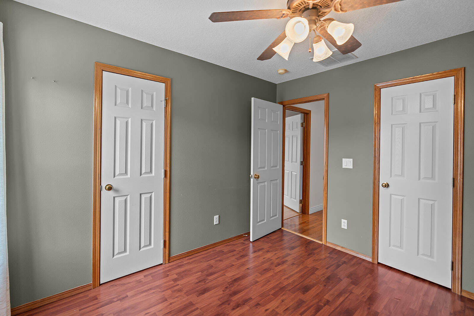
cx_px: 237
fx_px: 211
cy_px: 158
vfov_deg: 73.8
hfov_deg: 96.7
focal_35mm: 16
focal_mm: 16
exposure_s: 1/50
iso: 800
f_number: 2.8
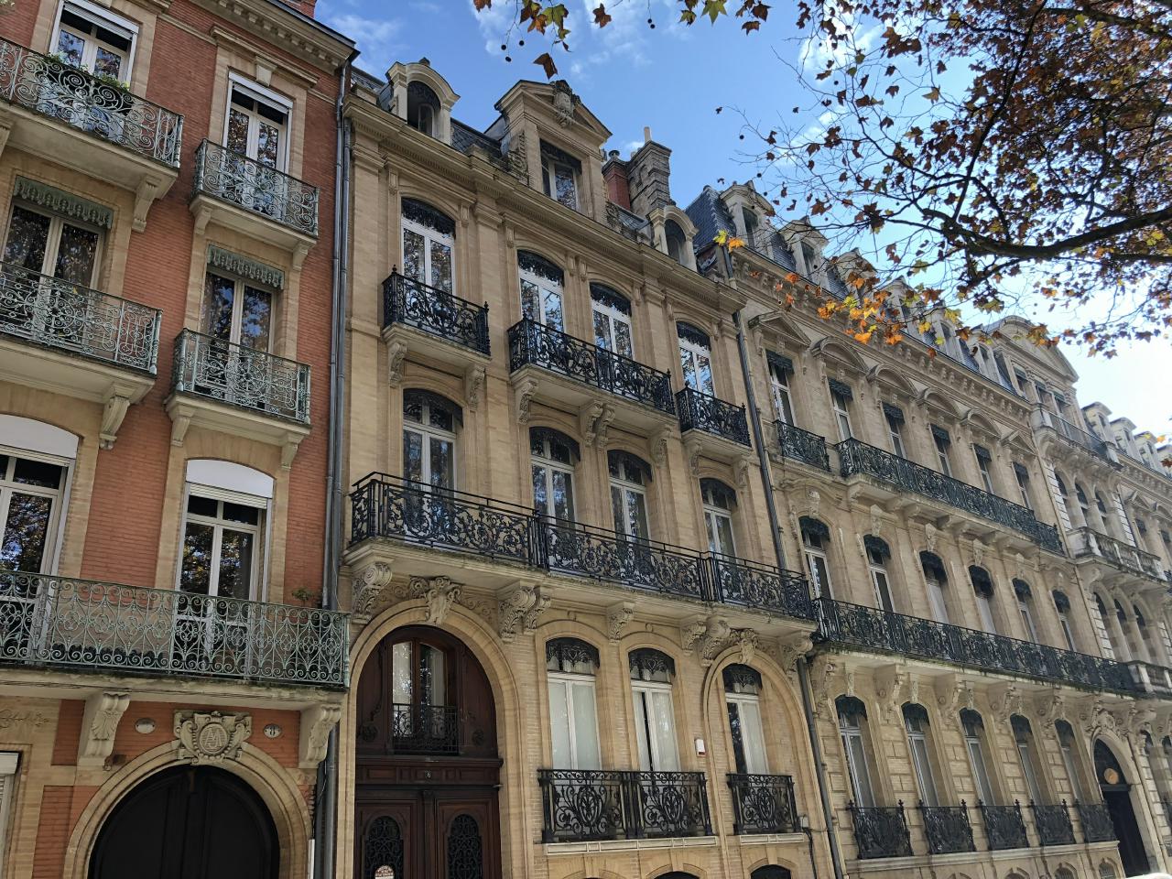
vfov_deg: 49.7
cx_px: 586
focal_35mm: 28
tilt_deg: +26.0
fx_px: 948
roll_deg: +5.3
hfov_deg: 63.4
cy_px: 440
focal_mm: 3.99
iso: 20
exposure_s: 1/338
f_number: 1.8
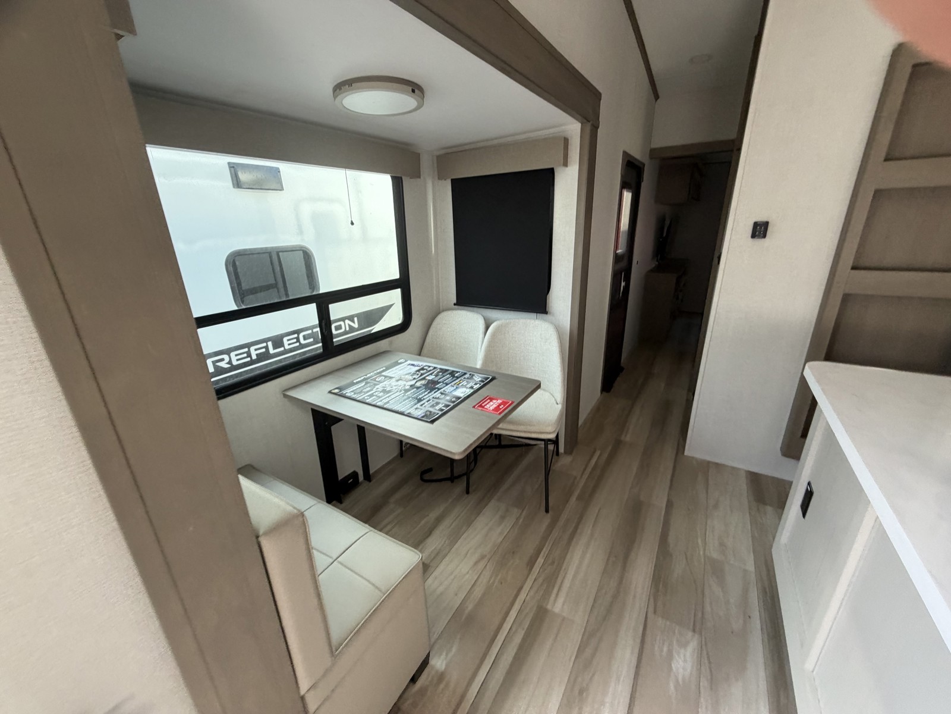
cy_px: 357
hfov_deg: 102.1
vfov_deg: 85.7
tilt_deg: -16.7
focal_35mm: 14
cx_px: 476
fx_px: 385
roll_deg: +3.1
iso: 250
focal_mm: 2.22
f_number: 2.2
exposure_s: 1/121
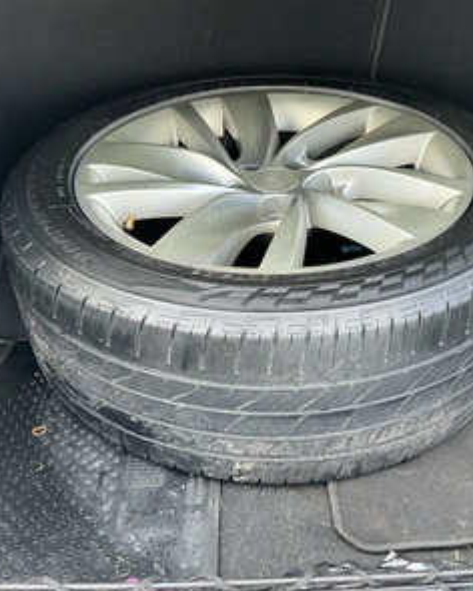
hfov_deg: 40.0
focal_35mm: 37
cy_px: 299
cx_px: 273
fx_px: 647
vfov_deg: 49.1
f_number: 1.8
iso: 64
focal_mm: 3
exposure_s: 1/122
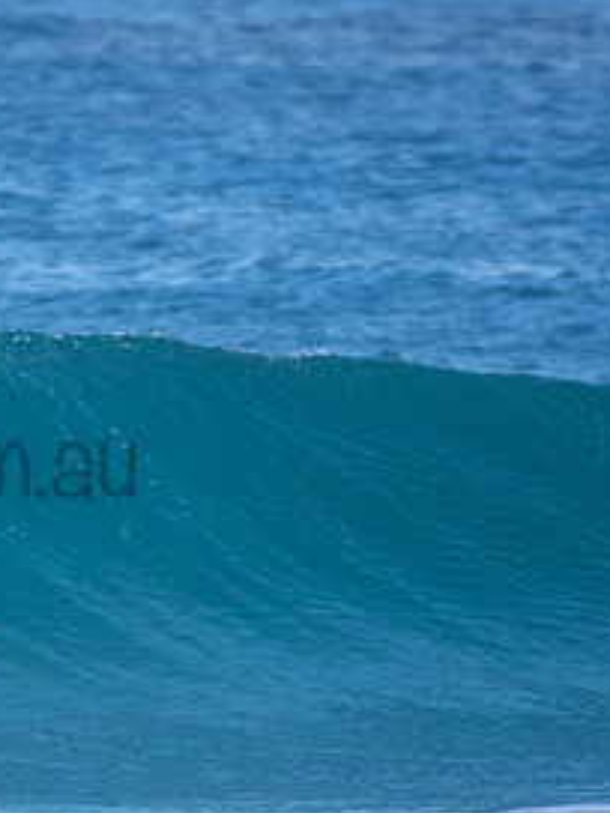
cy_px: 429
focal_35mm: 1612
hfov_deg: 0.9
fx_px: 37875
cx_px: -179
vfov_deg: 1.2
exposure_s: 1/640
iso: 250
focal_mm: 500
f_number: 5.6
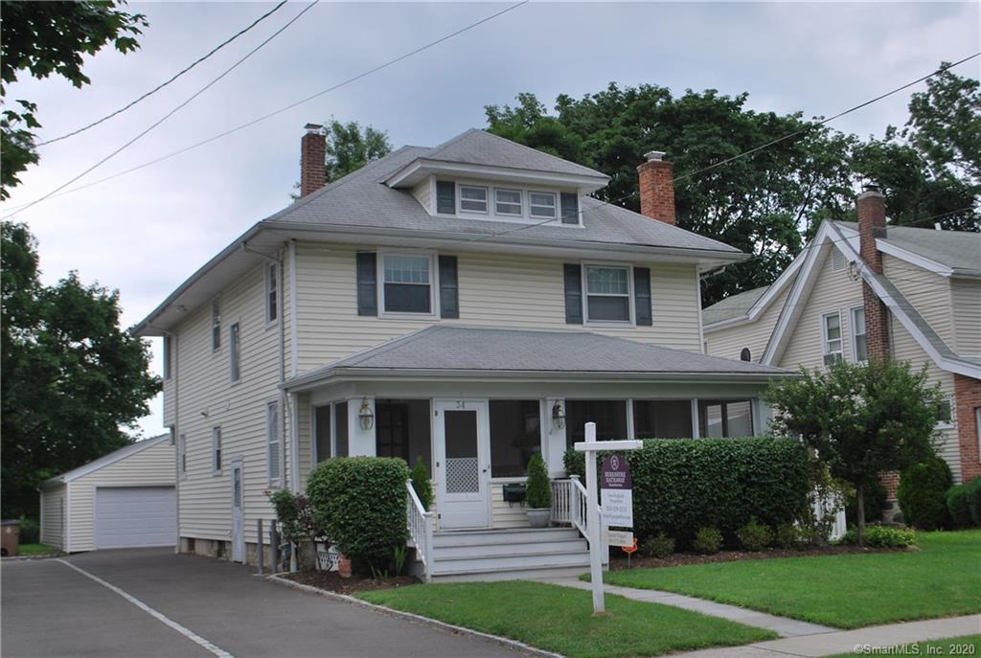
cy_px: 329
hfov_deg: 44.9
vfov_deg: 31.0
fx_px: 1188
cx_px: 490
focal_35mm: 44
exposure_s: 1/250
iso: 100
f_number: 8
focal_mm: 29
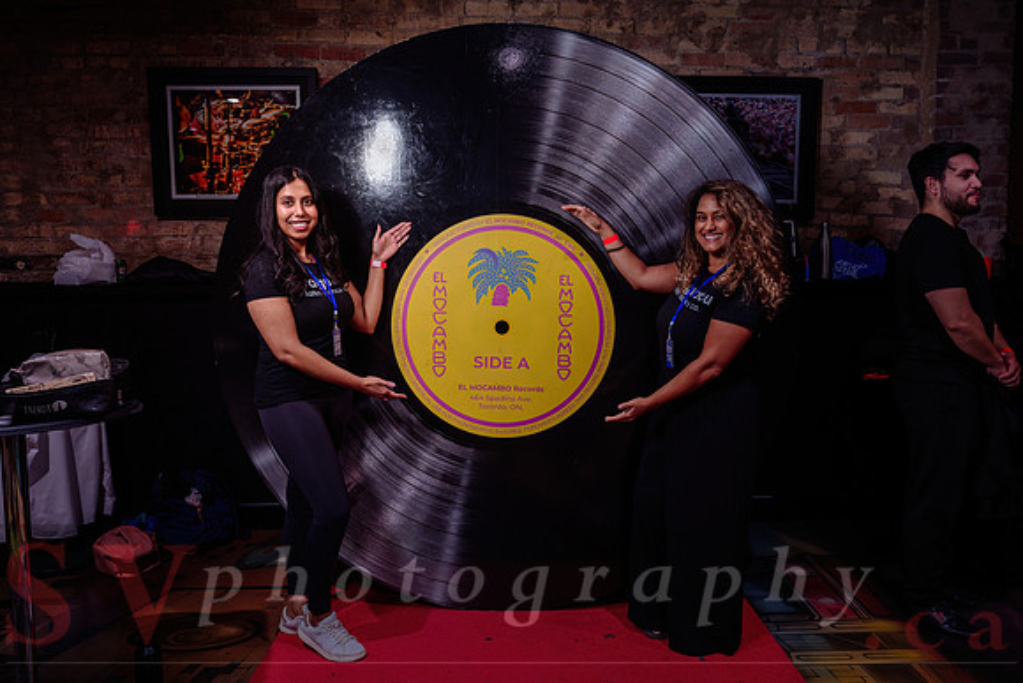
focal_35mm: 27
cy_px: 342
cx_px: 512
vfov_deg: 48.0
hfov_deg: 67.4
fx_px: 767
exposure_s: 1/60
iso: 1000
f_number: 4.5
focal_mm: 27
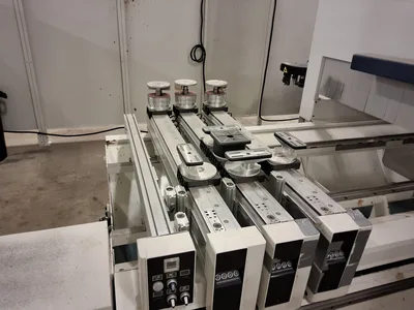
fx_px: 299
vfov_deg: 54.9
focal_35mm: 25
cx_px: 207
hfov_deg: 69.4
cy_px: 155
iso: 400
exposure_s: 1/20
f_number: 2
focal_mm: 3.08
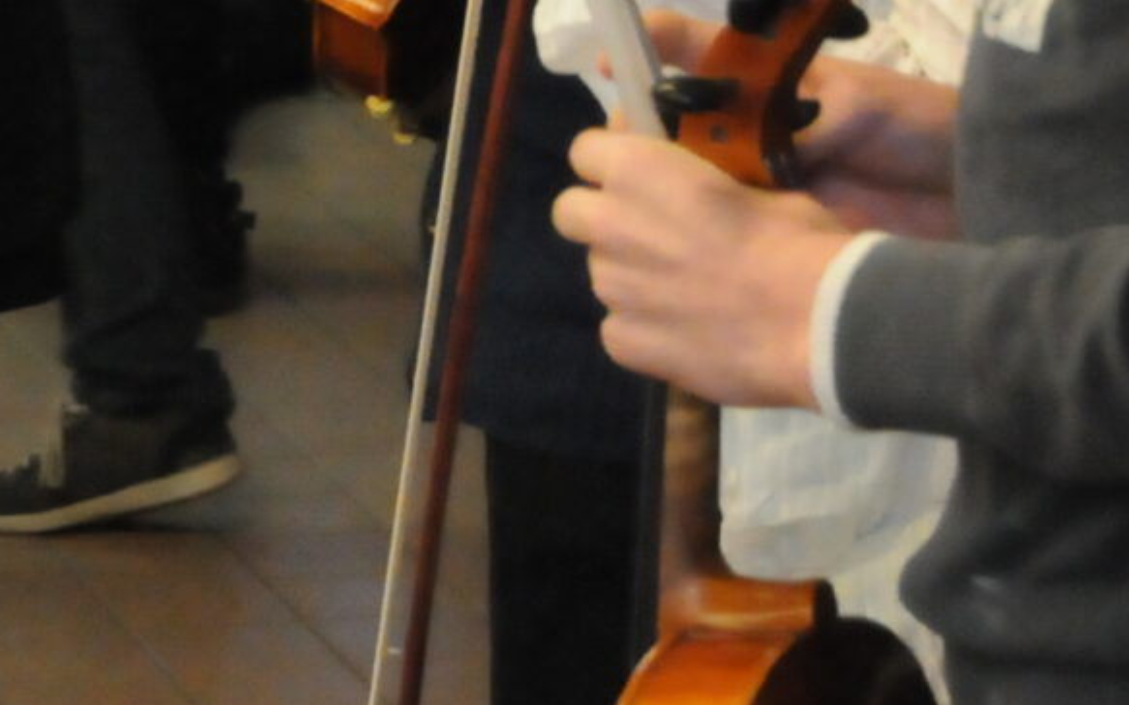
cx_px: -635
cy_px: -430
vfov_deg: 5.1
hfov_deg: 8.0
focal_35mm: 255
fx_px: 7844
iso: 3200
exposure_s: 1/80
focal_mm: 38
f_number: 4.8
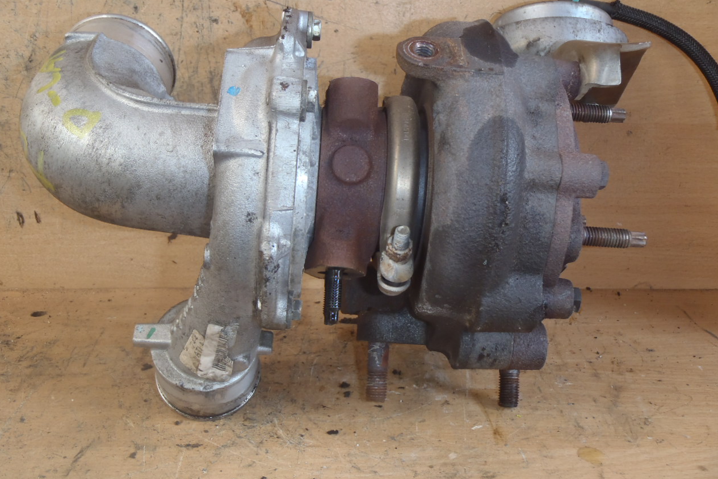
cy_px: 220
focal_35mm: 40
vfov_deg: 33.4
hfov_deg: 48.5
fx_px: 798
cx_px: 359
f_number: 4.6
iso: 100
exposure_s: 1/40
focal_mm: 6.83
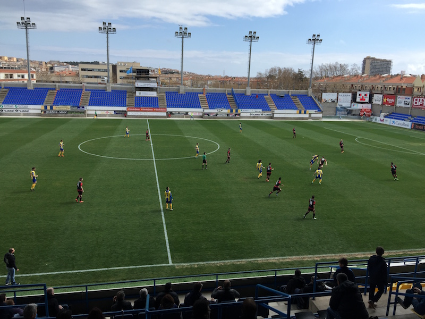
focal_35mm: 29
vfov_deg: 48.2
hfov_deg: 61.7
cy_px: 160
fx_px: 356
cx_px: 212
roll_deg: -2.0
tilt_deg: -12.4
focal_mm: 4.15
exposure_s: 1/1799
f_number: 2.2
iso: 32
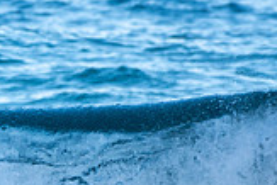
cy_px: 286
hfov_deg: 0.8
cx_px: -73
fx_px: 20539
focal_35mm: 2667
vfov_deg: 0.5
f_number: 5.6
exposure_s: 1/800
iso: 360
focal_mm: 500
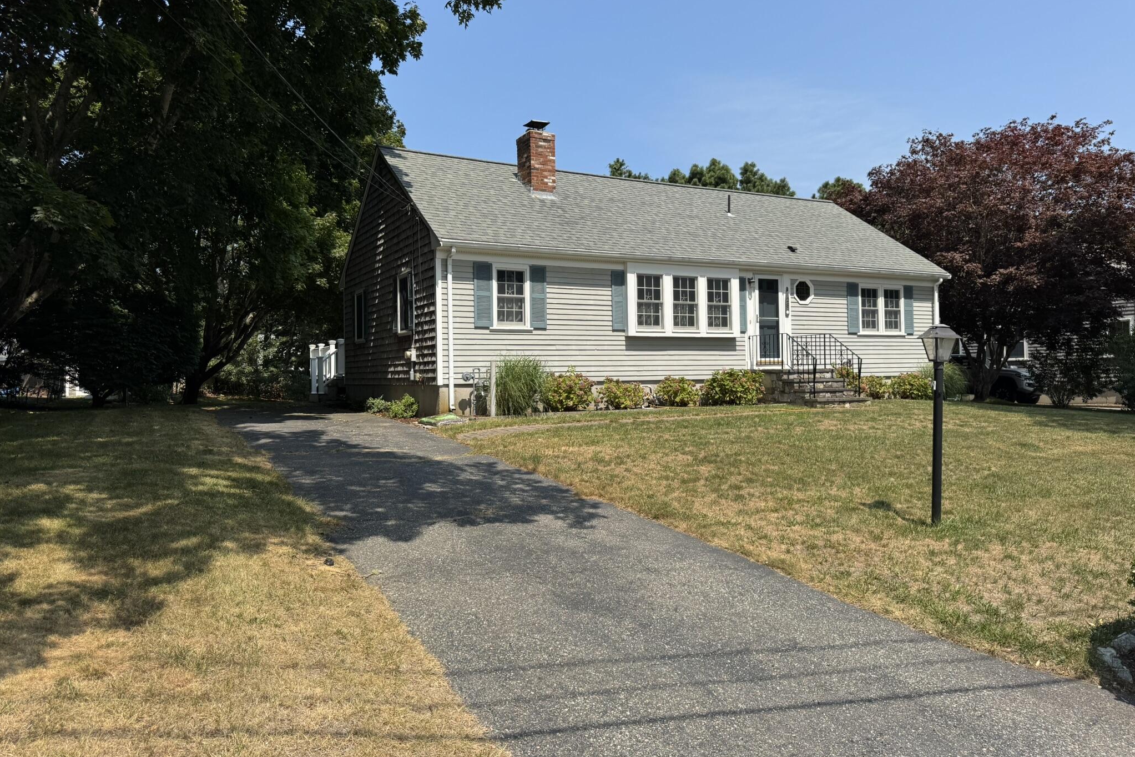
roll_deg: +1.0
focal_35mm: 25
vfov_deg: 51.2
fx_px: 788
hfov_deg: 71.5
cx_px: 567
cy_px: 352
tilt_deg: +0.8
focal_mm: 6.76
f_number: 1.78
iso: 80
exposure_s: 1/4049
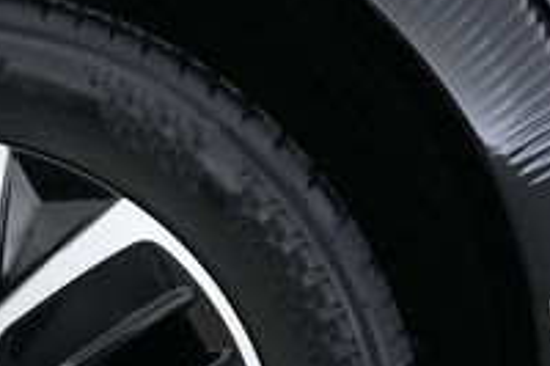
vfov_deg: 16.0
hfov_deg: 23.7
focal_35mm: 80
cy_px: 498
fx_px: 1221
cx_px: -66
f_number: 2.8
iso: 5000
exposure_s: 1/160
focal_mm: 25
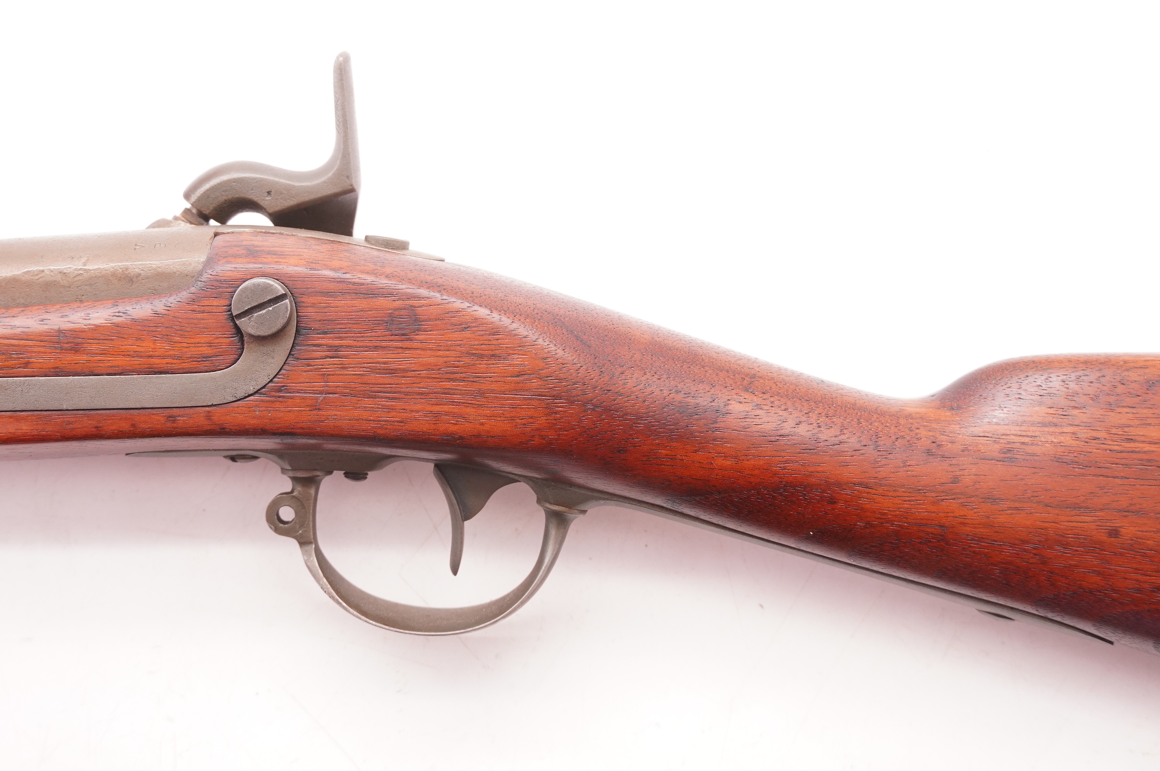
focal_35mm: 50
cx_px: 580
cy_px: 386
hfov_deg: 40.0
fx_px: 1594
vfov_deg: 27.2
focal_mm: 33
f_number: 5.6
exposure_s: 1/125
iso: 1000
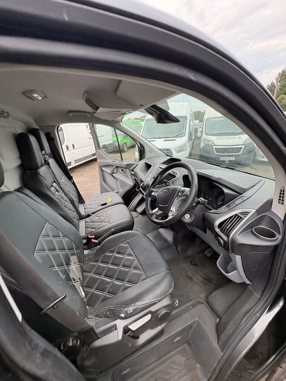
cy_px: 190
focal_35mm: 14
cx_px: 143
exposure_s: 1/99
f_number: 2.2
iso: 80
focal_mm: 2.22
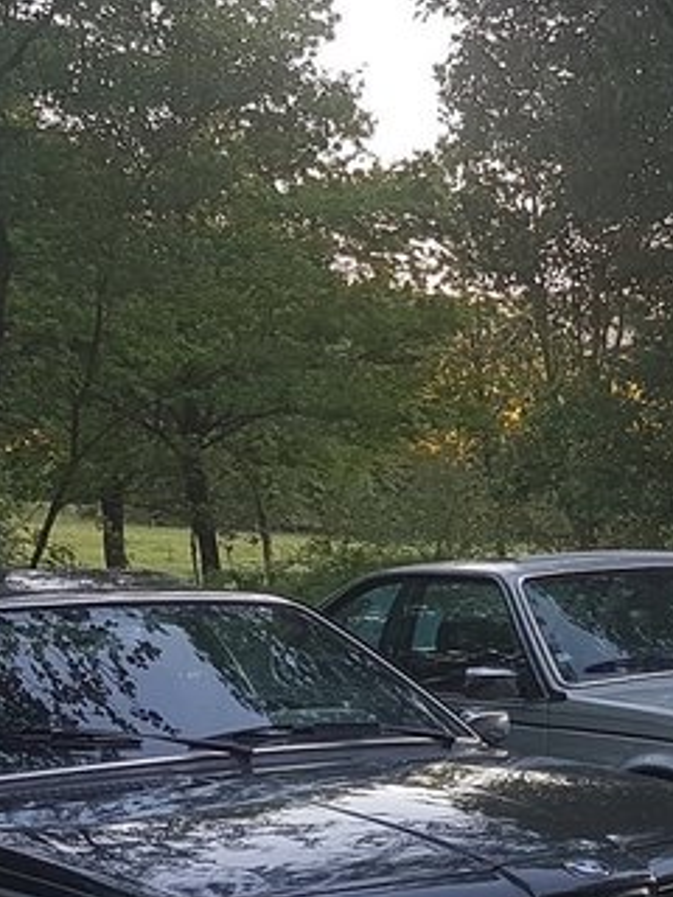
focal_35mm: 65
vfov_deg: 29.0
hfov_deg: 19.2
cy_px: 746
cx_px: 1068
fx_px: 1685
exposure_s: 1/100
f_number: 1.7
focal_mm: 4.2
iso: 40
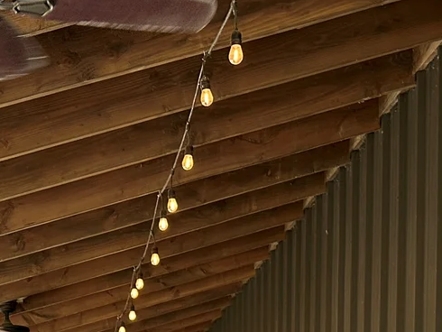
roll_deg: -0.5
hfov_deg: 20.7
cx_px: 109
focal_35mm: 94
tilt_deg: -5.3
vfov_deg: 13.6
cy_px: 647
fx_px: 1201
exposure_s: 1/163
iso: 80
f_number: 1.78
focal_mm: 6.86
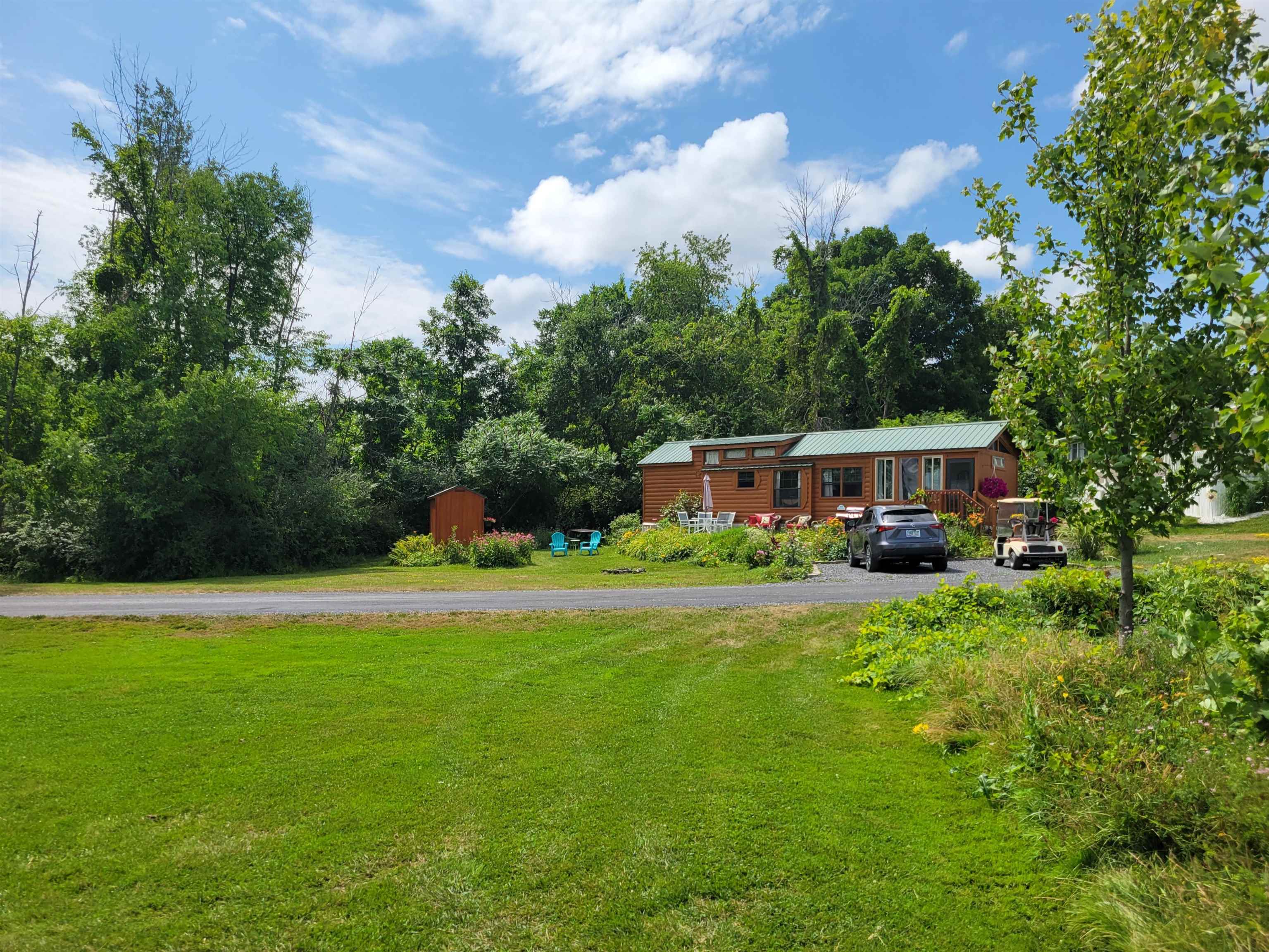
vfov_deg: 53.1
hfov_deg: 67.3
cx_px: 634
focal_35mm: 26
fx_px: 953
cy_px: 476
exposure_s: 1/3333
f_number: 1.8
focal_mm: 5.4
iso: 40
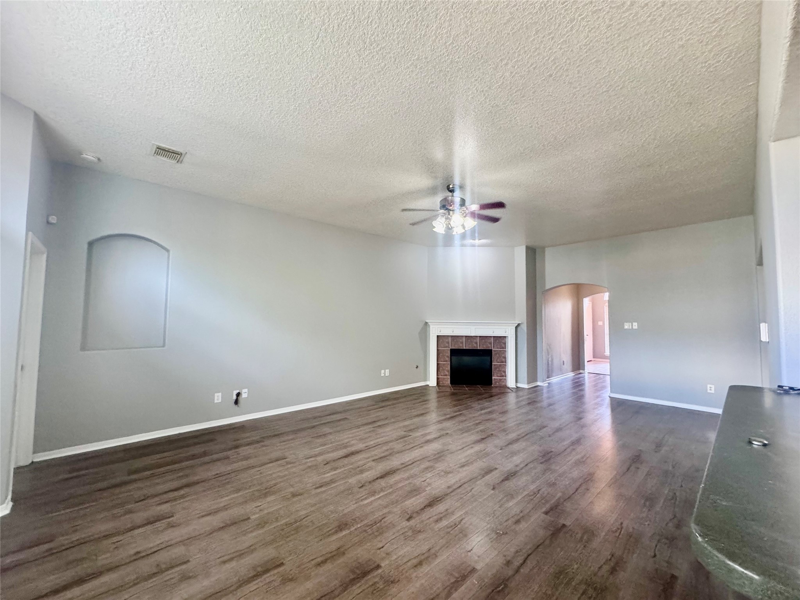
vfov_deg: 85.7
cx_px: 400
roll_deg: -0.2
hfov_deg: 102.1
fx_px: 324
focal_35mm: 14
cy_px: 300
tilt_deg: +1.8
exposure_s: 1/60
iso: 320
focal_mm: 2.22
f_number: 2.2
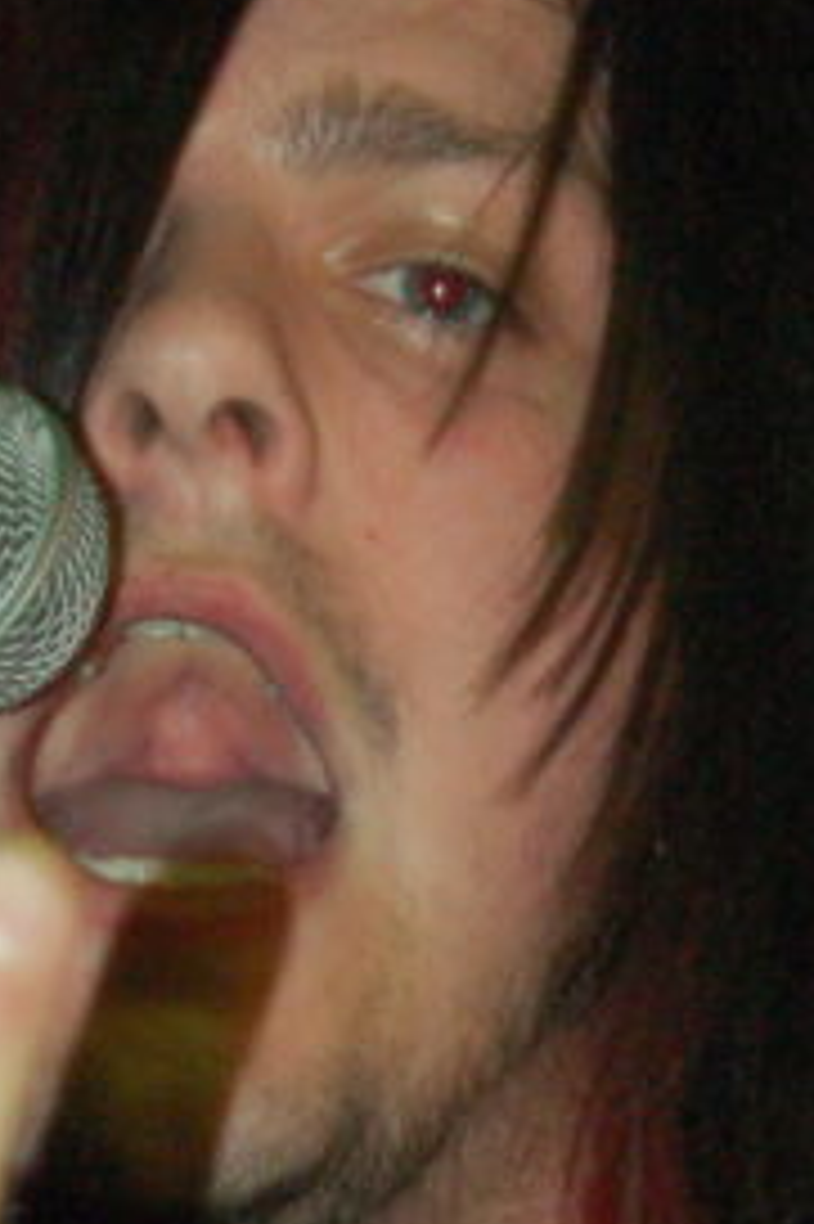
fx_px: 10557
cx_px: 488
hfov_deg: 4.4
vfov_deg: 6.6
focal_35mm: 311
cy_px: 756
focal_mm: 55
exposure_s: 1/60
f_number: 4.8
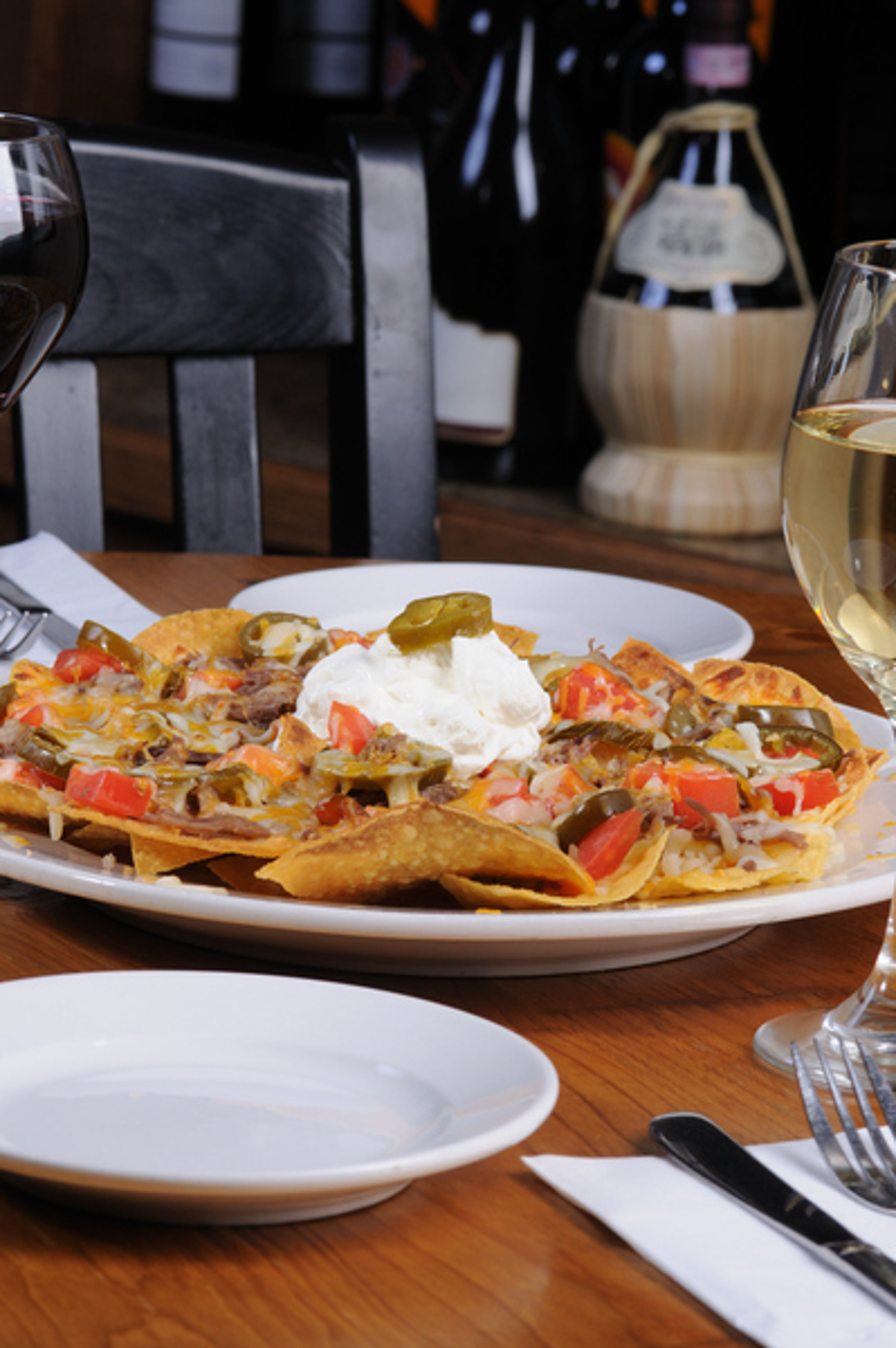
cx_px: 448
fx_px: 5890
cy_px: 674
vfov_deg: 13.1
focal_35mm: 158
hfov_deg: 8.7
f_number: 16
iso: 200
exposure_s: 1/60
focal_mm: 105
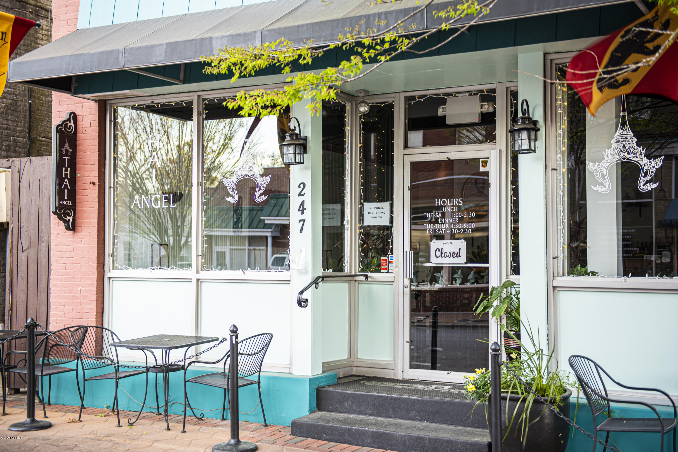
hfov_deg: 41.1
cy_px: 226
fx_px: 904
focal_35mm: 48
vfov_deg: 28.1
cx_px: 339
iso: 100
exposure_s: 1/40
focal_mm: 48
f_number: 2.8
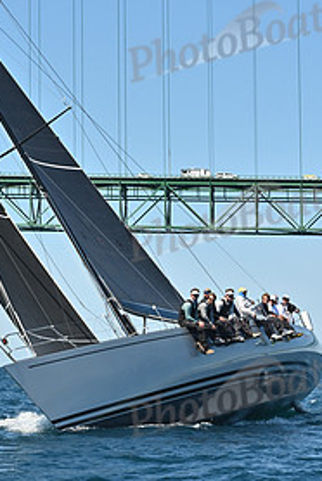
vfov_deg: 14.0
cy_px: 152
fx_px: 1954
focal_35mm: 146
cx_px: 39
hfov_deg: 9.4
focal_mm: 70
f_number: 9
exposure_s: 1/1000
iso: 320
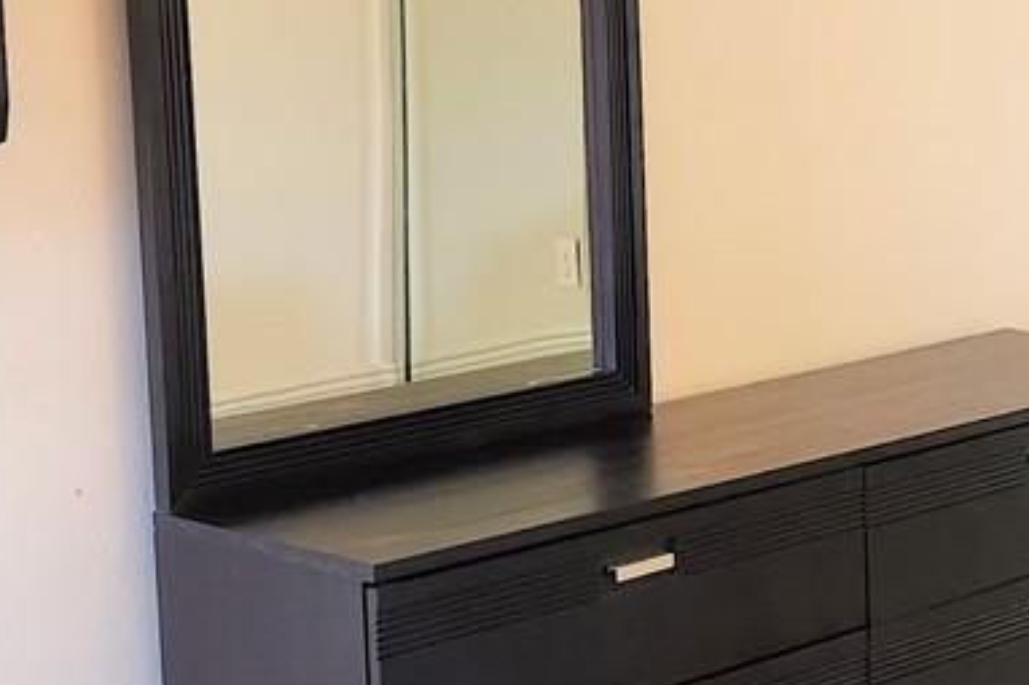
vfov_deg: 13.7
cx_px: 951
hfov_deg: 20.0
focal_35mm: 100
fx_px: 2857
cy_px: 253
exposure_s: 1/120
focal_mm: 5.4
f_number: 1.8
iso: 200
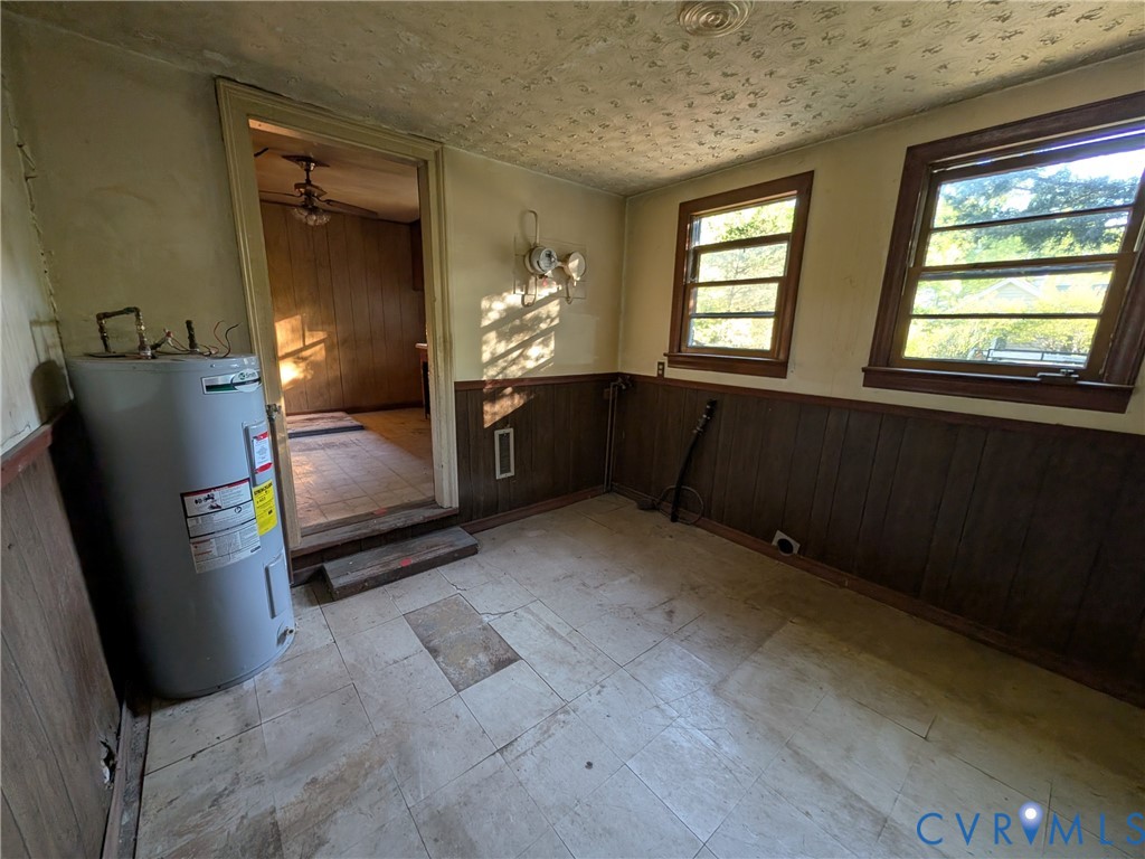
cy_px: 430
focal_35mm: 12
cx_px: 572
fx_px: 397
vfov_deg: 94.5
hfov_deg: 110.5
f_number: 1.7
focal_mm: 2.02
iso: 52
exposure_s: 1/48.1
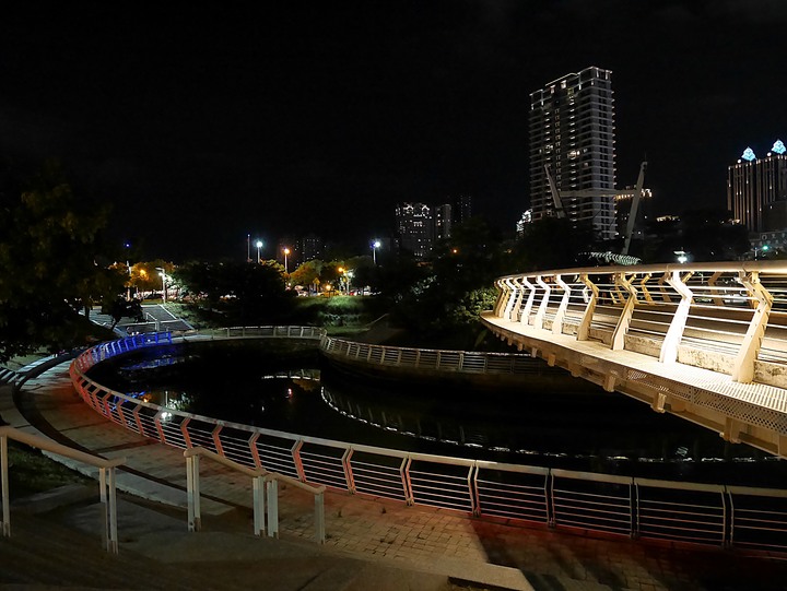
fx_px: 546
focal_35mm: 24
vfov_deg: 56.9
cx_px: 394
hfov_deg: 71.6
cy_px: 296
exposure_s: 1/15
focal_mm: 12
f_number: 5
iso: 3200
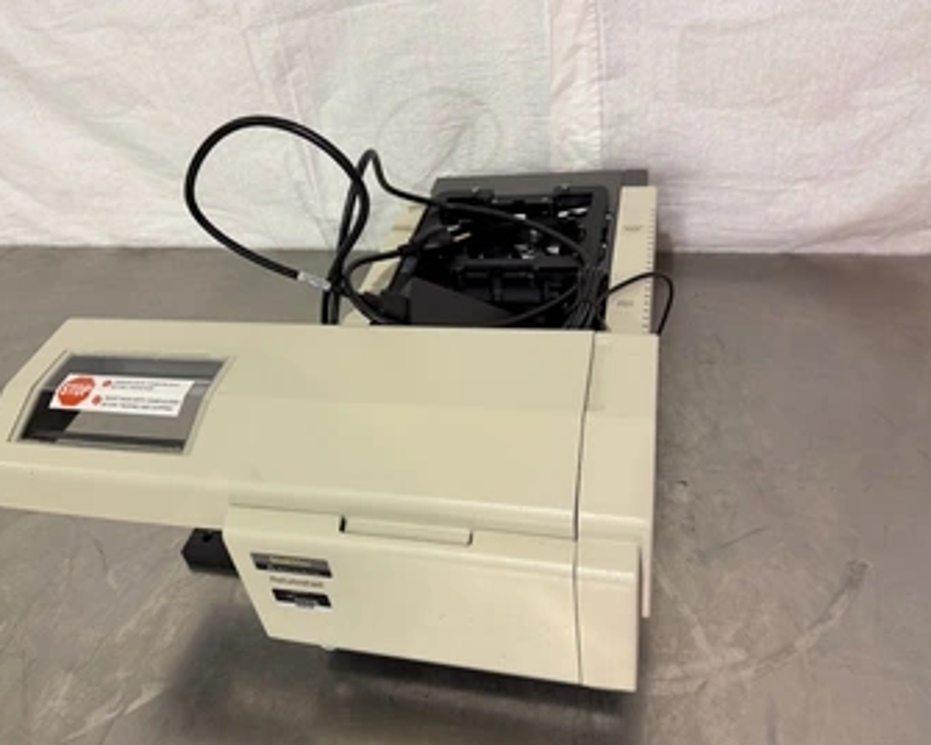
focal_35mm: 28
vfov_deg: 51.5
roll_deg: +9.5
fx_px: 772
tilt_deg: -37.2
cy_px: 353
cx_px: 417
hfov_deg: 62.1
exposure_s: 1/60
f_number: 1.78
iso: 200
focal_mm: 6.76
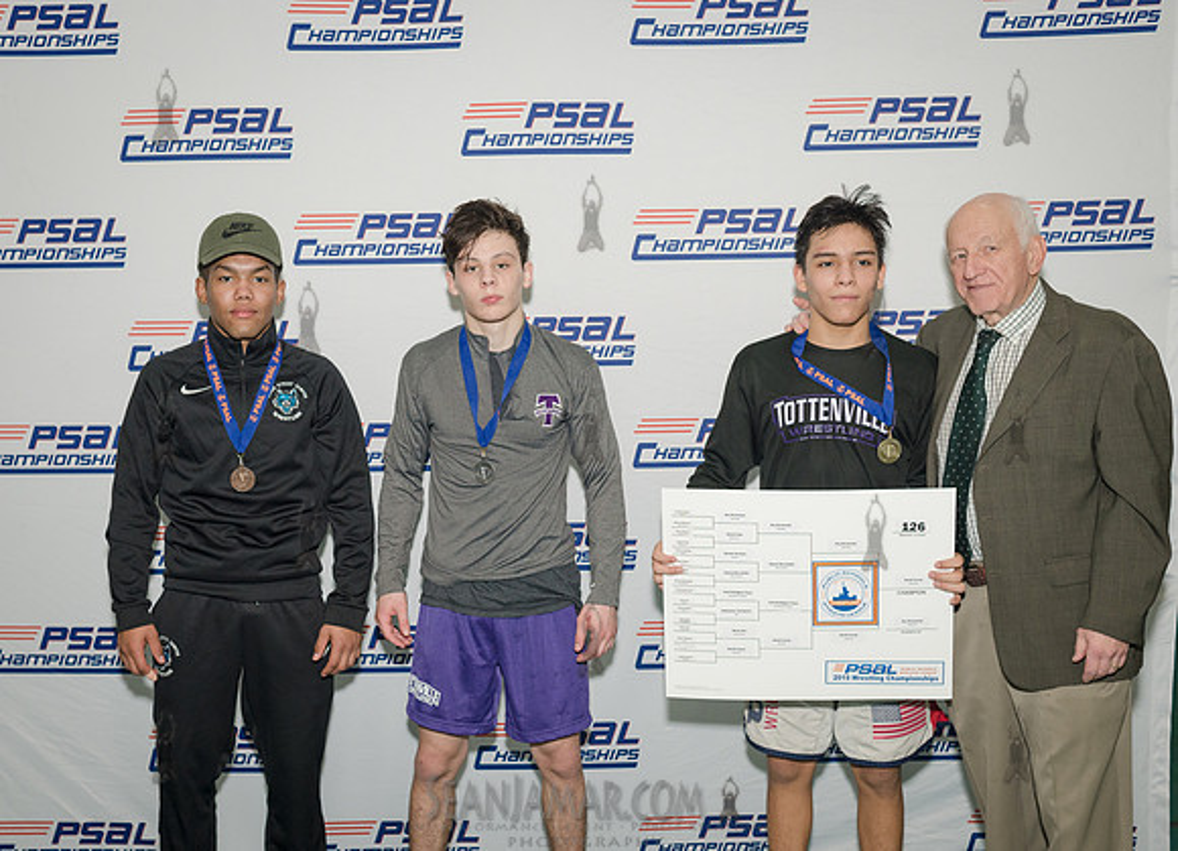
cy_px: 454
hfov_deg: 45.0
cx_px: 512
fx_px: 1417
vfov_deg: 33.4
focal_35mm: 42
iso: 1600
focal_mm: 35
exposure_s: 1/250
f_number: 5
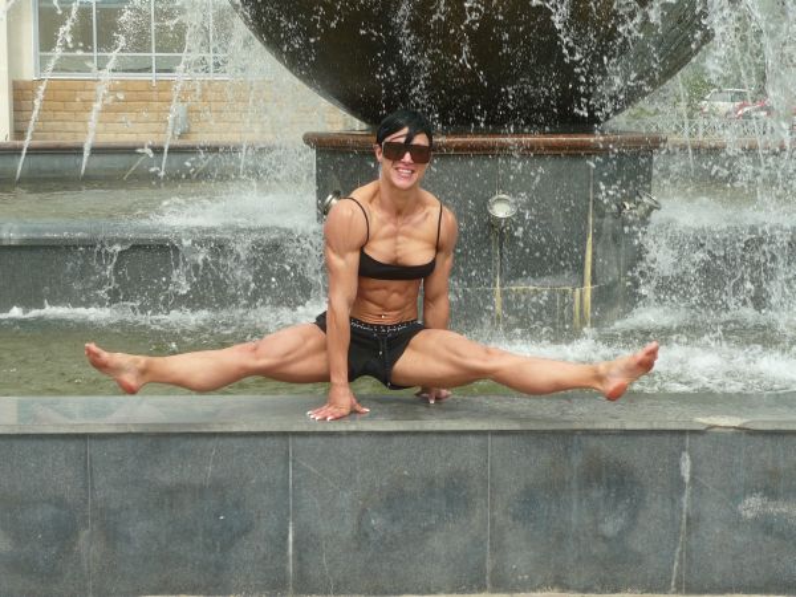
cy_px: 298
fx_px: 1426
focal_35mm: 62
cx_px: 398
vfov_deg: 23.7
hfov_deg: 31.2
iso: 100
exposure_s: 1/400
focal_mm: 10.2
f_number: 3.7
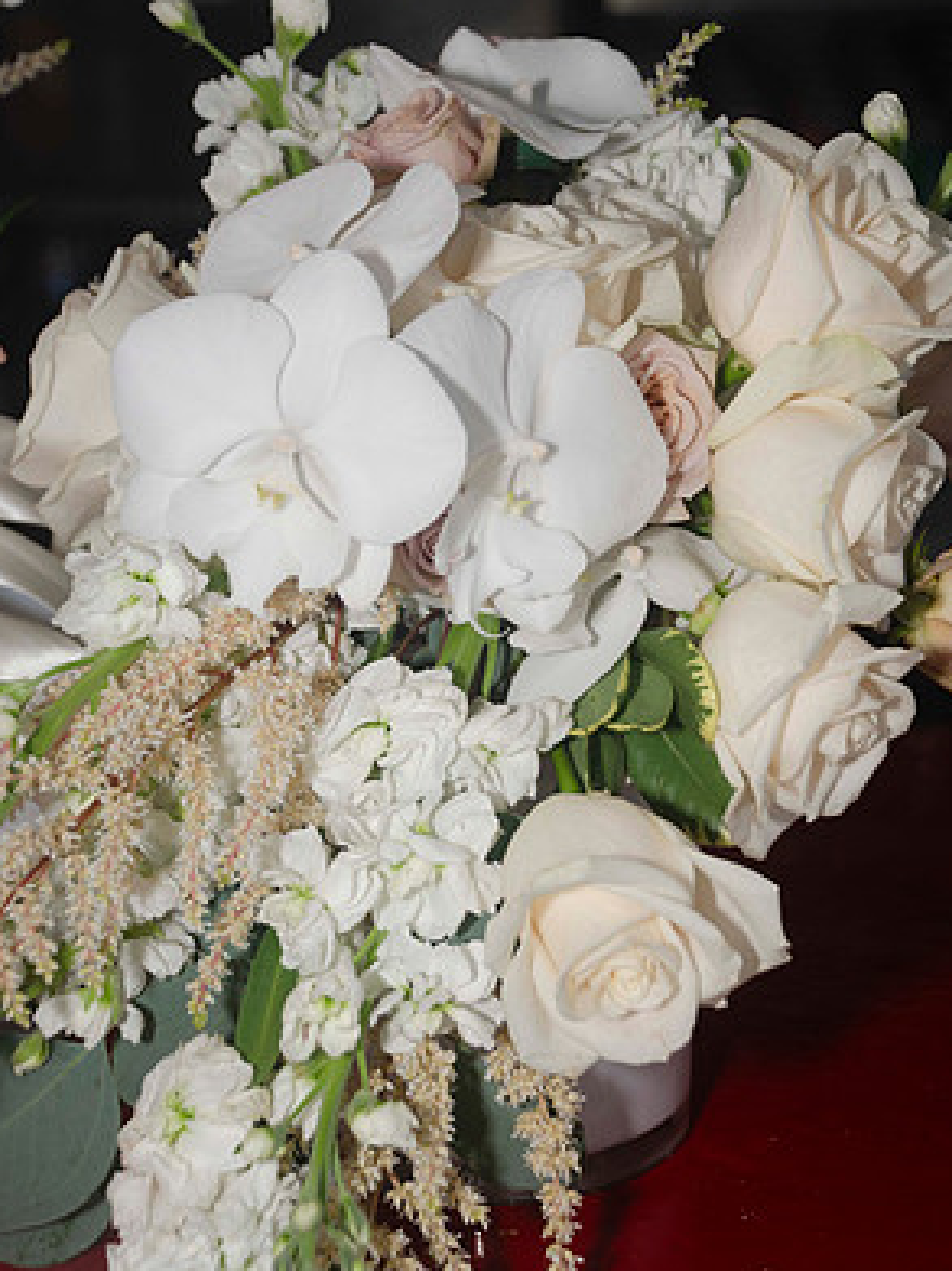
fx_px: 3522
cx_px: 471
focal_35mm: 96
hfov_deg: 15.4
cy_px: 637
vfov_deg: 20.4
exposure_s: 1/250
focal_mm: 58
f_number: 5.6
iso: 100
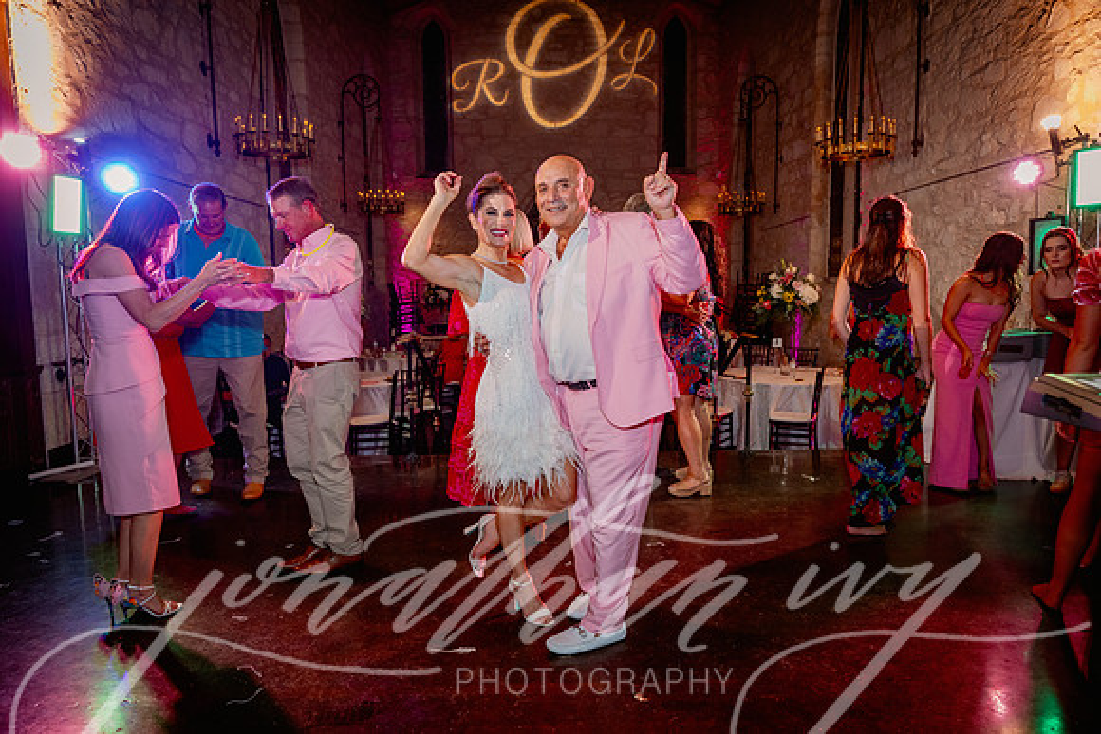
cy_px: 367
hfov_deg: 73.7
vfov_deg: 53.2
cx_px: 550
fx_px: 734
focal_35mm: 24
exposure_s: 1/160
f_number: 3.5
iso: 1600
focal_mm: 24
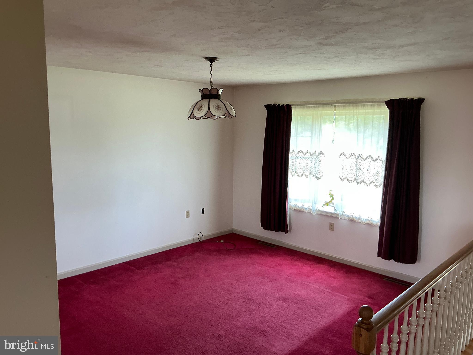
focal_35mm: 28
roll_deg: -1.5
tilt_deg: -8.7
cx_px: 236
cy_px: 178
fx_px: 383
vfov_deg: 49.7
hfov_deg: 63.4
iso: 80
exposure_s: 1/60
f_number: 1.8
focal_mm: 3
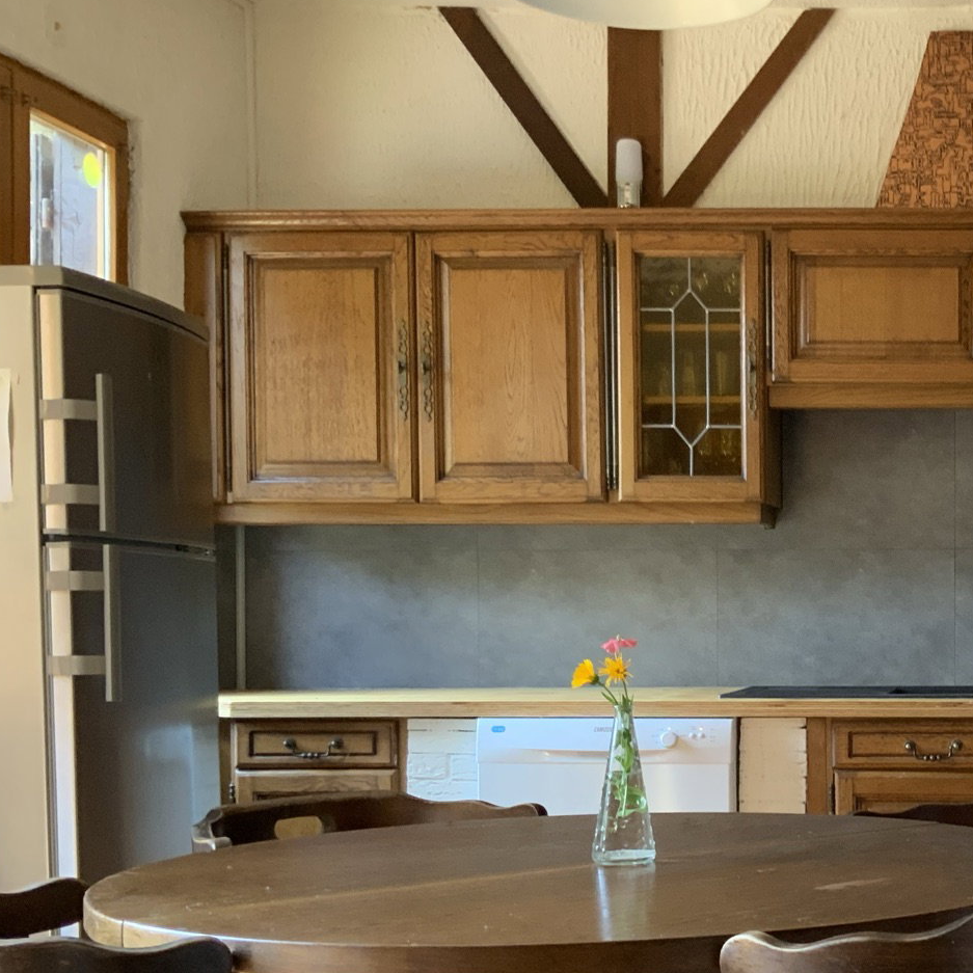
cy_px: 666
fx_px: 1781
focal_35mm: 56
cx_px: 1021
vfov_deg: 30.3
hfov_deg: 28.3
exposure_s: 1/60
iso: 100
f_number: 1.8
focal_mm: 3
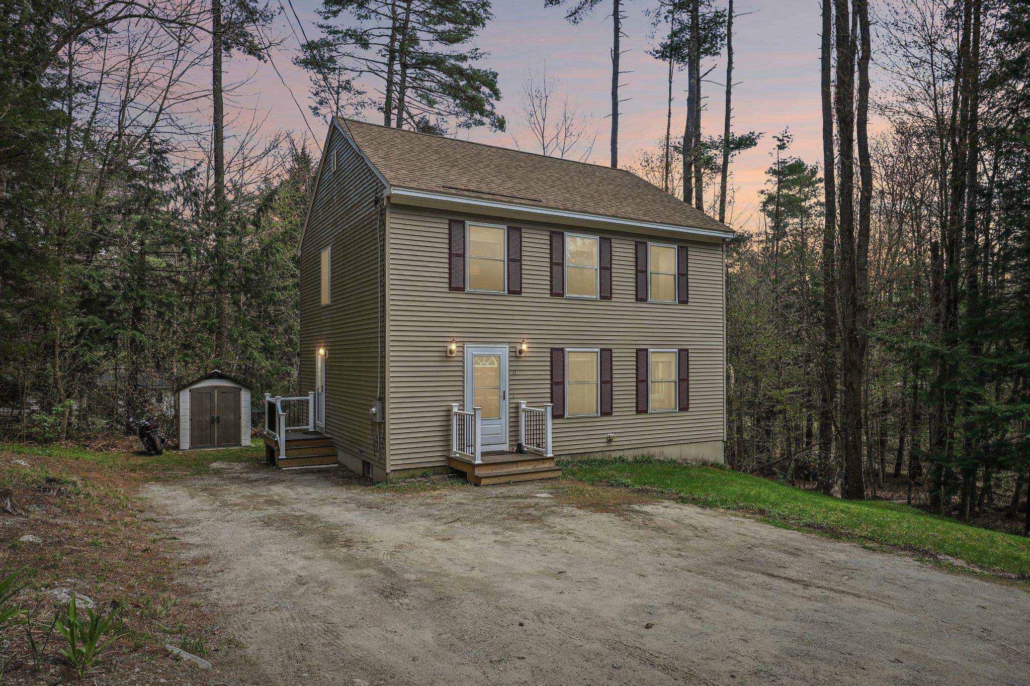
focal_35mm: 22
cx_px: 515
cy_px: 343
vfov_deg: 57.2
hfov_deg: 78.6
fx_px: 629
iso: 400
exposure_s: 1/250
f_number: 8
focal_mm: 22
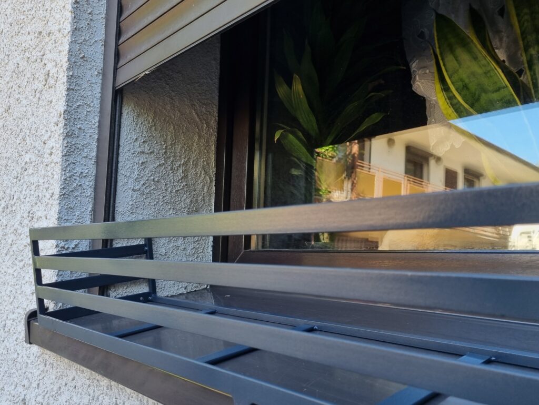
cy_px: 202
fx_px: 405
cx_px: 270
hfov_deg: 67.3
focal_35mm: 26
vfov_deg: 53.1
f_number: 1.8
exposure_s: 1/137
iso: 50
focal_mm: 5.4
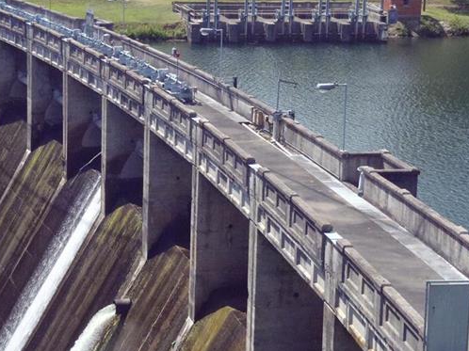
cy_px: 136
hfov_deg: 21.8
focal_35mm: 90
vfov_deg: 16.4
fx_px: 1219
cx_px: 201
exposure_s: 1/125
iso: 400
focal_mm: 11.43
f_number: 14
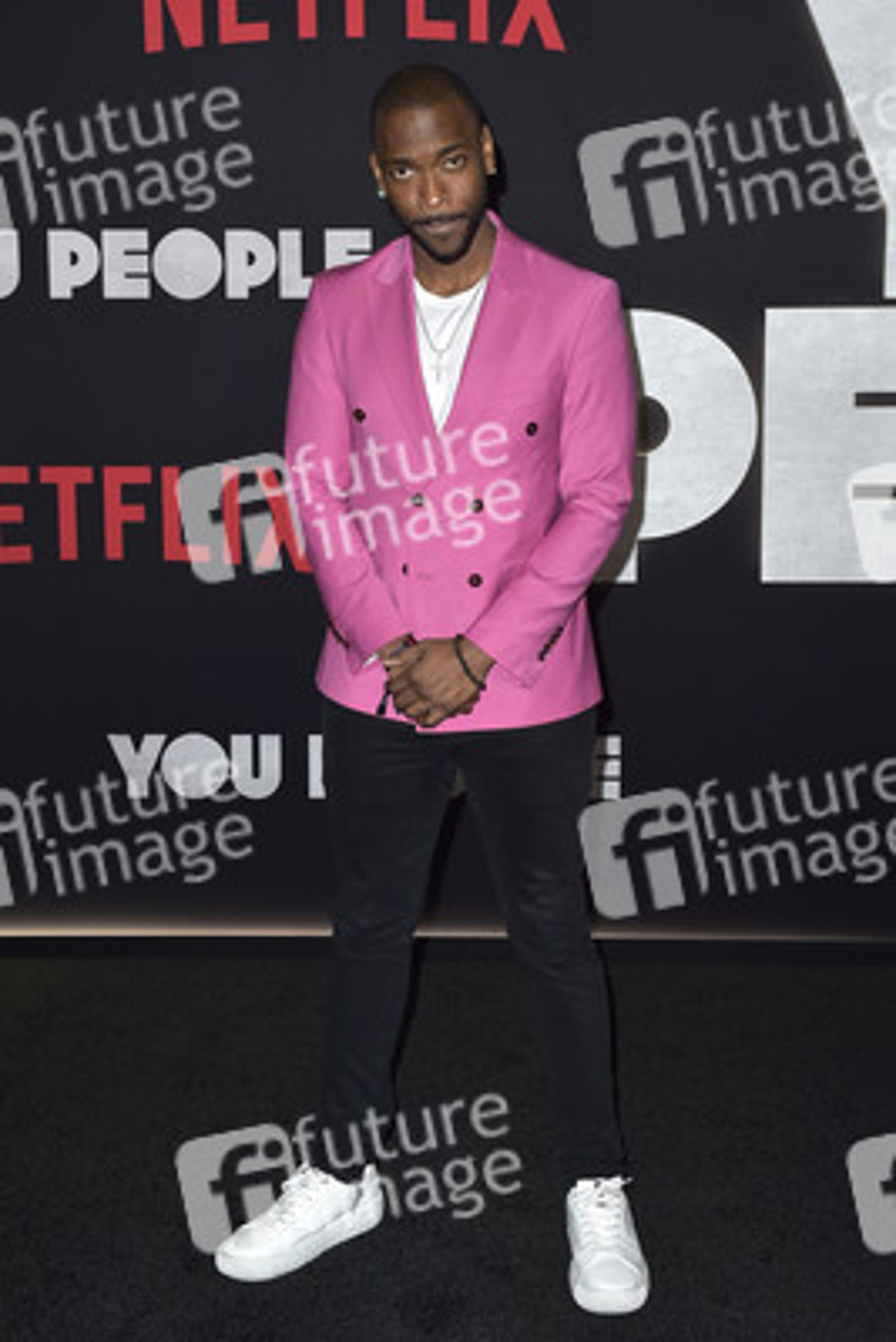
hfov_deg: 28.1
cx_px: 448
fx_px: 1790
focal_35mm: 48
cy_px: 671
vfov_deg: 41.1
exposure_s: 1/250
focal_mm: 48
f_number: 6.3
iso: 400
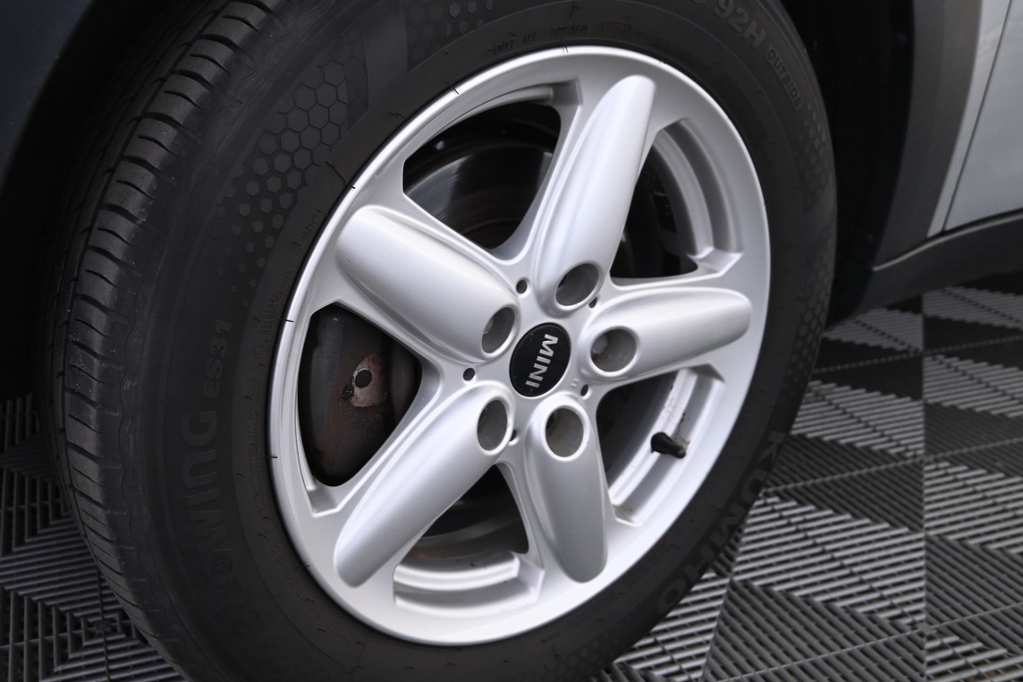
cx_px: 348
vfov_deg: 38.8
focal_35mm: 34
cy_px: 297
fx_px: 966
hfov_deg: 54.8
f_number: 3.5
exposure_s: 1/25
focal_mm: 16
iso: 720
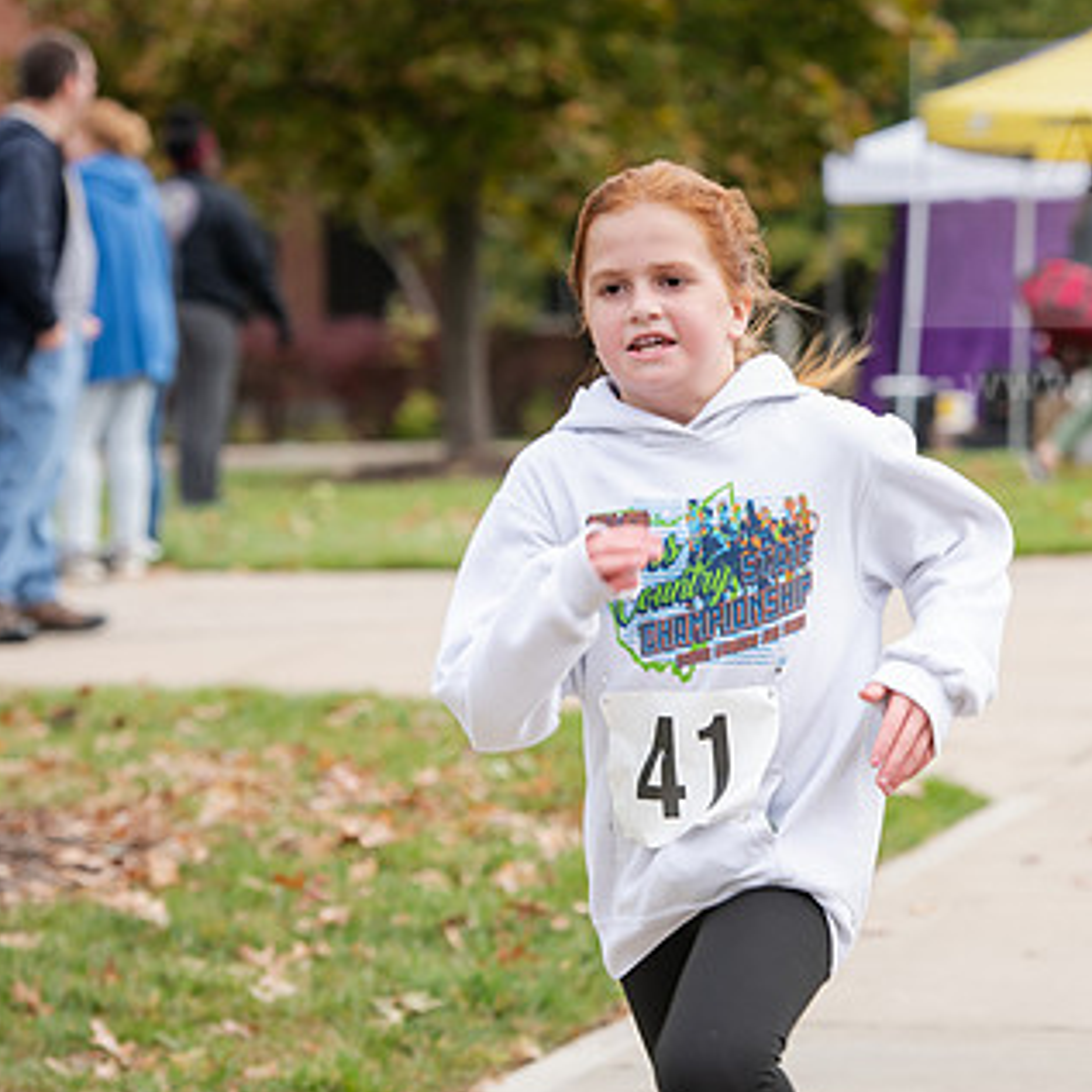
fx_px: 6781
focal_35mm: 190
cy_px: 456
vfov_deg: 9.2
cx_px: 806
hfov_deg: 9.2
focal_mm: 122
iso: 400
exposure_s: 1/320
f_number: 5
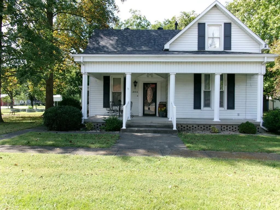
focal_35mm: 28
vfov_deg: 49.7
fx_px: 226
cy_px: 105
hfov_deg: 63.4
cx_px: 140
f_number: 10.8
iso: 100
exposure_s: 1/34
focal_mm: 5.1
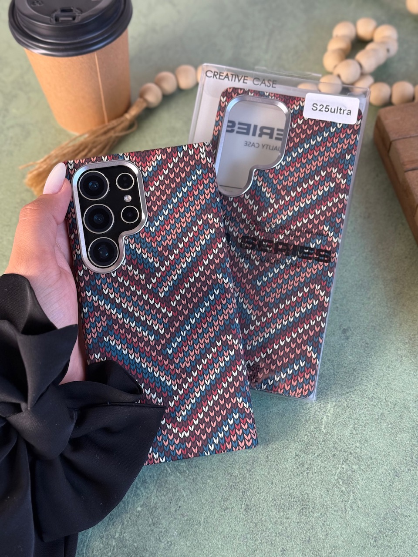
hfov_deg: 30.3
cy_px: 278
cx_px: 209
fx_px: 773
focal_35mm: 48
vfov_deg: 39.7
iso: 125
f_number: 1.78
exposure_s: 1/146
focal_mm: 6.76
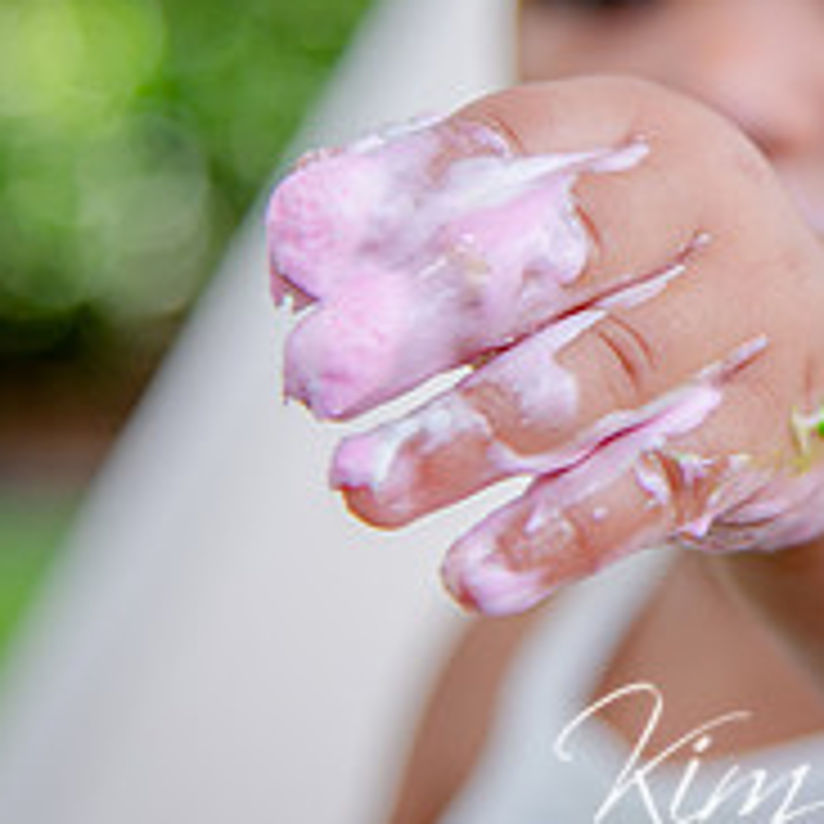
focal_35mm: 175
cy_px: 86
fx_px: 4713
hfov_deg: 9.9
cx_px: 928
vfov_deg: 9.9
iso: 100
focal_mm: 65
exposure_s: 1/200
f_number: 4
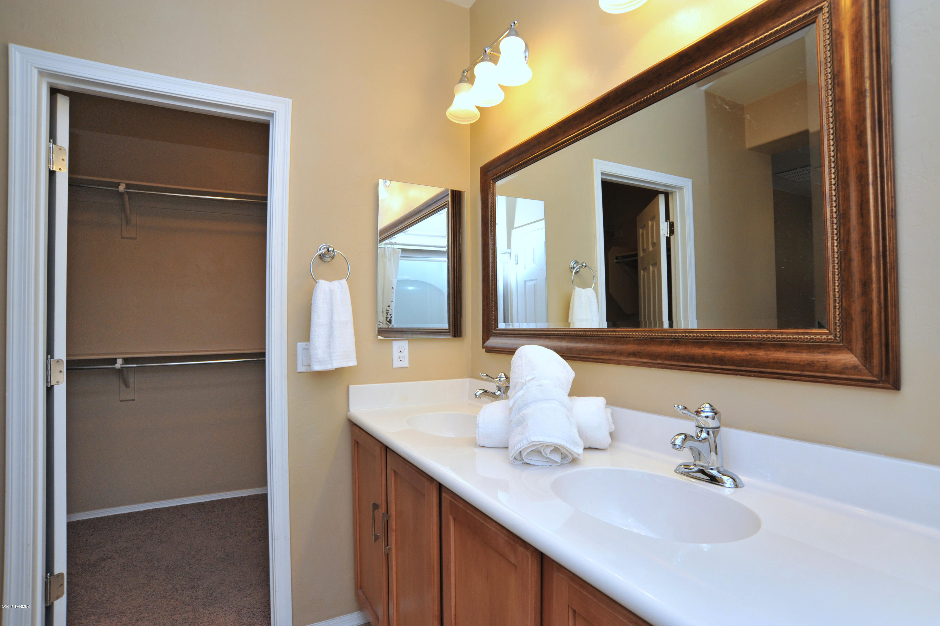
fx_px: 470
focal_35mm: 18
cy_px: 313
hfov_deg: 90.0
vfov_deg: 67.3
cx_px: 470
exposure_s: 1/60
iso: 1000
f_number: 10
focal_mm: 18
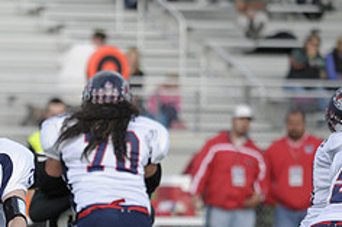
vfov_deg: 1.9
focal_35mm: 712
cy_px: 246
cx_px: -33
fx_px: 6759
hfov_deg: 2.9
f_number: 6
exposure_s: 1/1000
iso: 560
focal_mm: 290
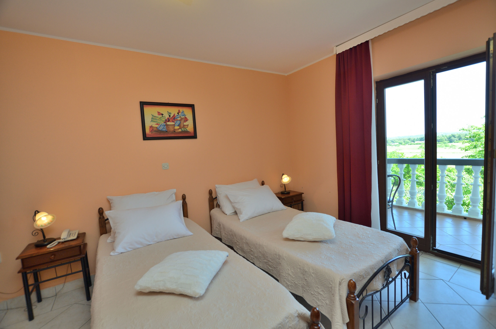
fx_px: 206
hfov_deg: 100.5
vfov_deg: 77.1
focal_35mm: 15
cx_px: 248
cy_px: 164
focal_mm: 10
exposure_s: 1/100
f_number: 5
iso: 200
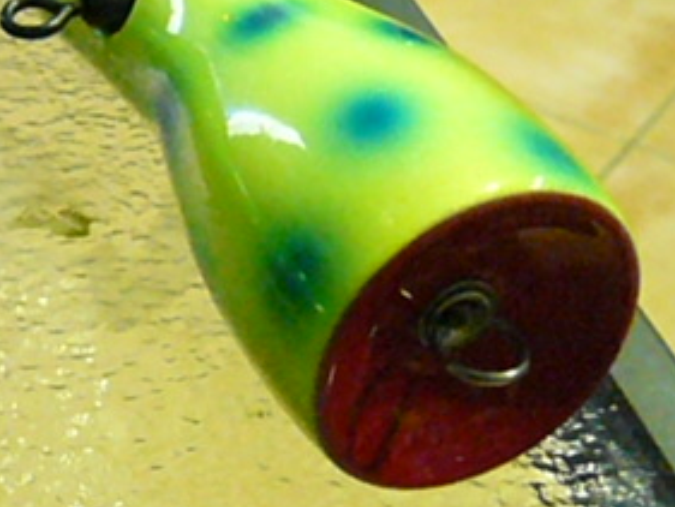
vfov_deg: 18.0
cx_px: -2
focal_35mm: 82
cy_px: 243
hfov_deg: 22.9
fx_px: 1600
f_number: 3.2
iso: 3200
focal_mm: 6
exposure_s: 1/125
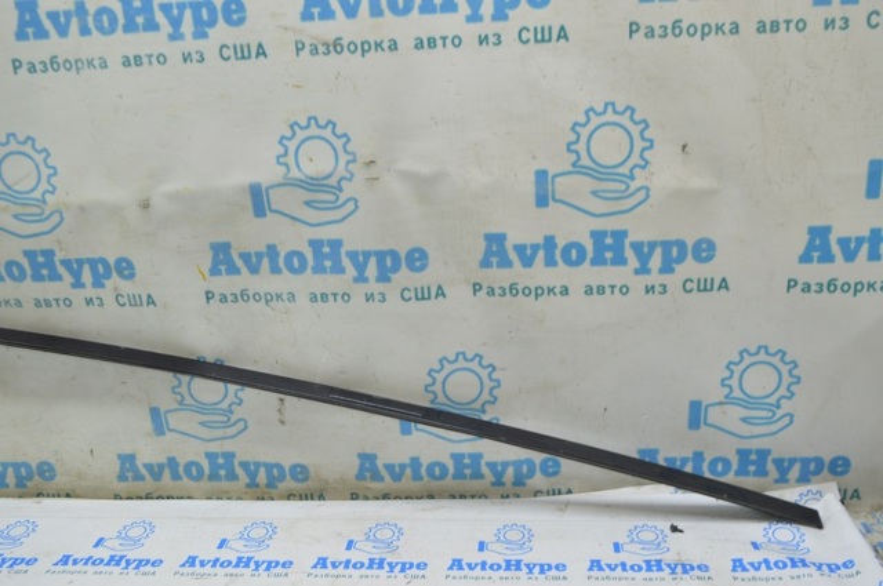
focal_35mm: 36
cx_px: 442
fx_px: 882
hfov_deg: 53.2
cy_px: 293
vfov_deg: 36.8
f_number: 5.6
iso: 400
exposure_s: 1/20
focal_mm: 24
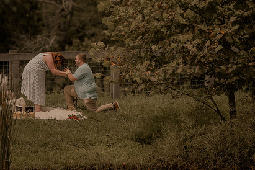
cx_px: 114
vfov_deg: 4.9
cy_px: 58
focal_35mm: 282
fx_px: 1997
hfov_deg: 7.3
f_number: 2.8
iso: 125
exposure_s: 1/1600
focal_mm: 200
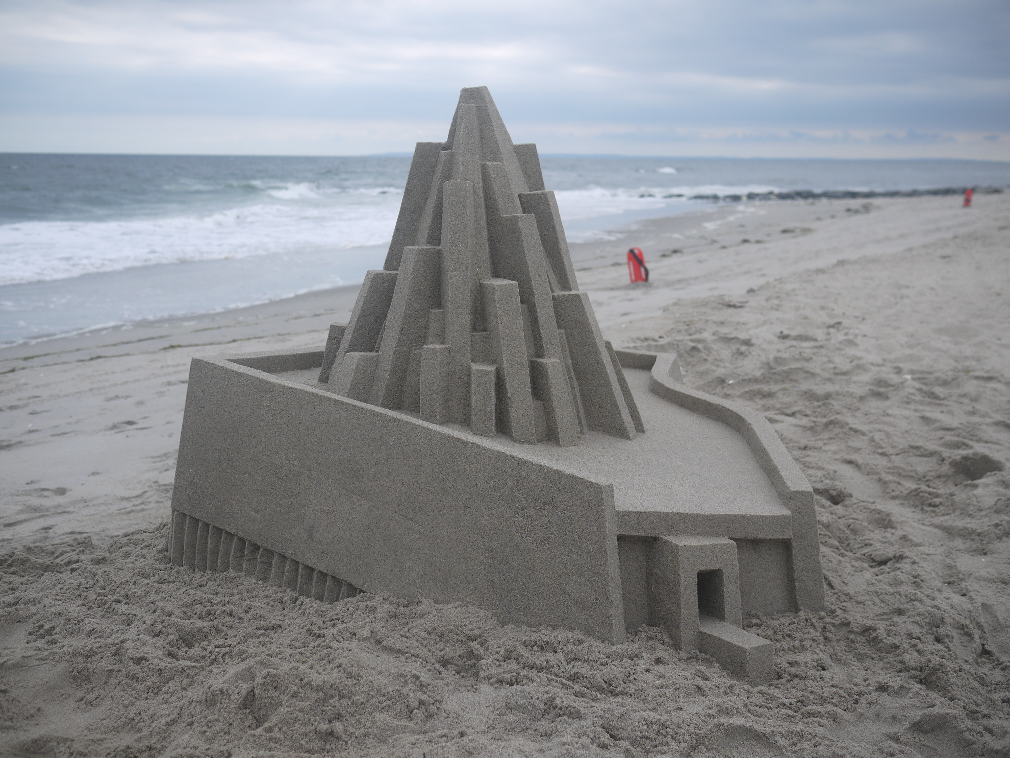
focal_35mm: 40
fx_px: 1167
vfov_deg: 36.0
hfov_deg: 46.8
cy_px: 379
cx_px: 505
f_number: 2.5
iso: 100
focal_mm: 20
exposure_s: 1/1600
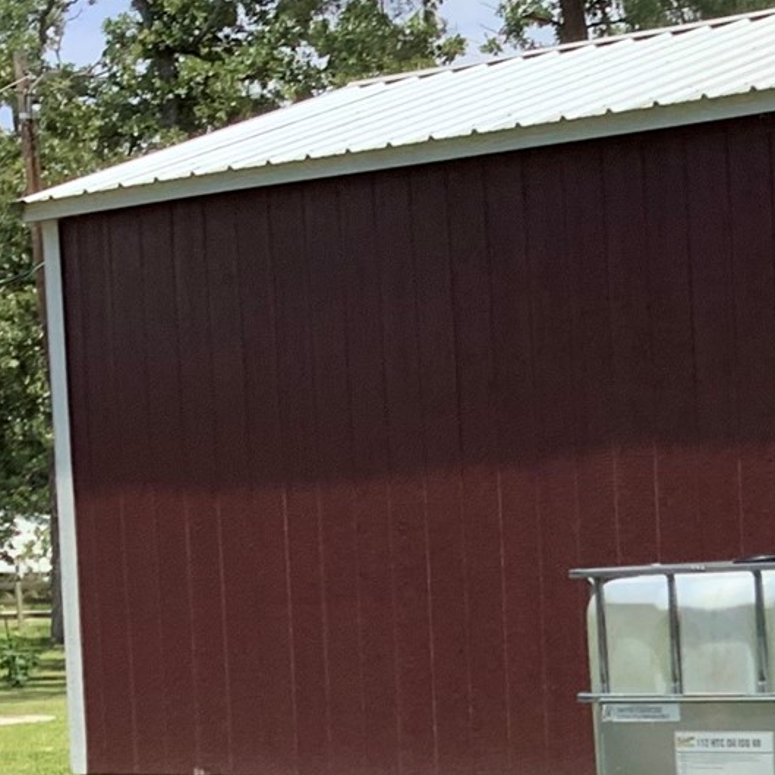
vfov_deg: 16.2
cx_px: 1132
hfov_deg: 15.3
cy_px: 718
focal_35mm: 106
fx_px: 2685
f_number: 2.4
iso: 25
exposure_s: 1/416
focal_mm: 3.3
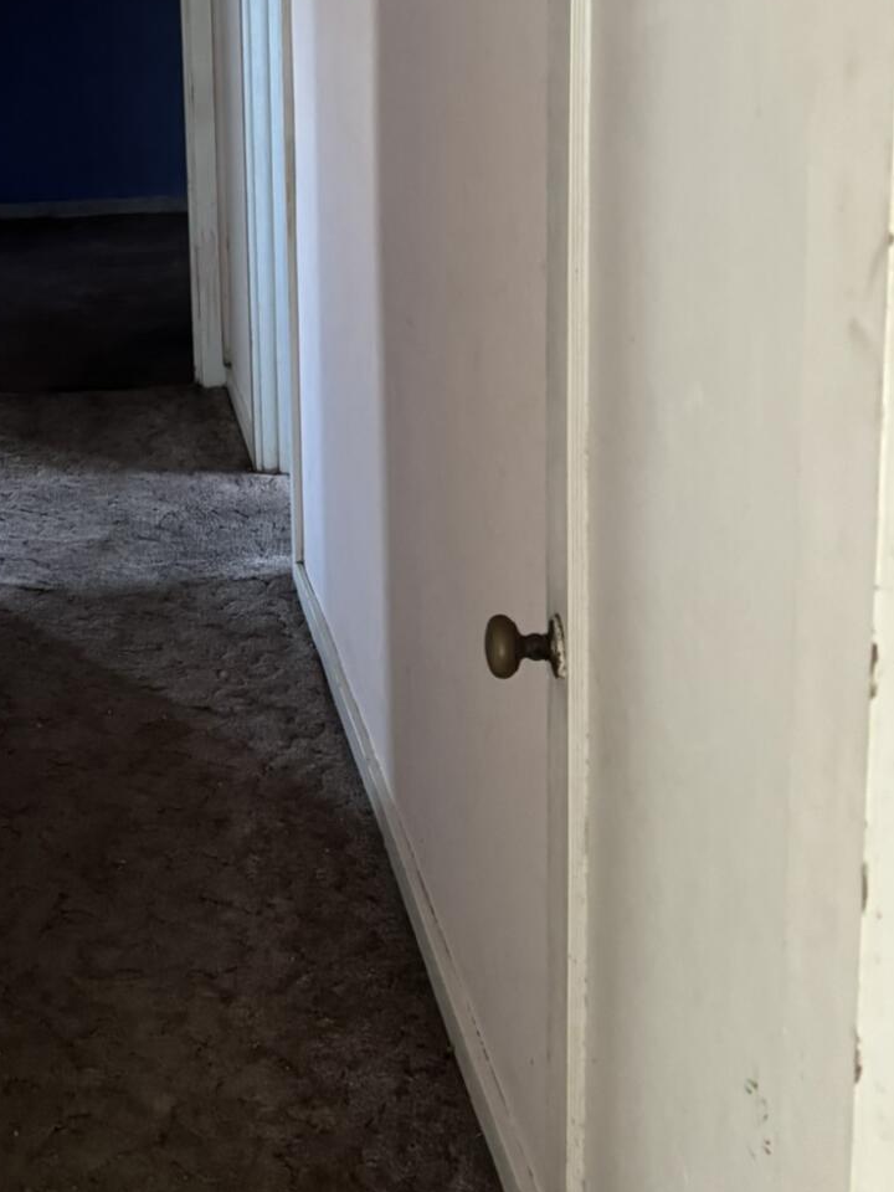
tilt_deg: -10.6
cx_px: 106
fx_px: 1722
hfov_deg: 28.1
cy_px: 252
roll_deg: +3.2
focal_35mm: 50
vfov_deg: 37.0
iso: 800
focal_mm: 6.76
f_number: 1.78
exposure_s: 1/41
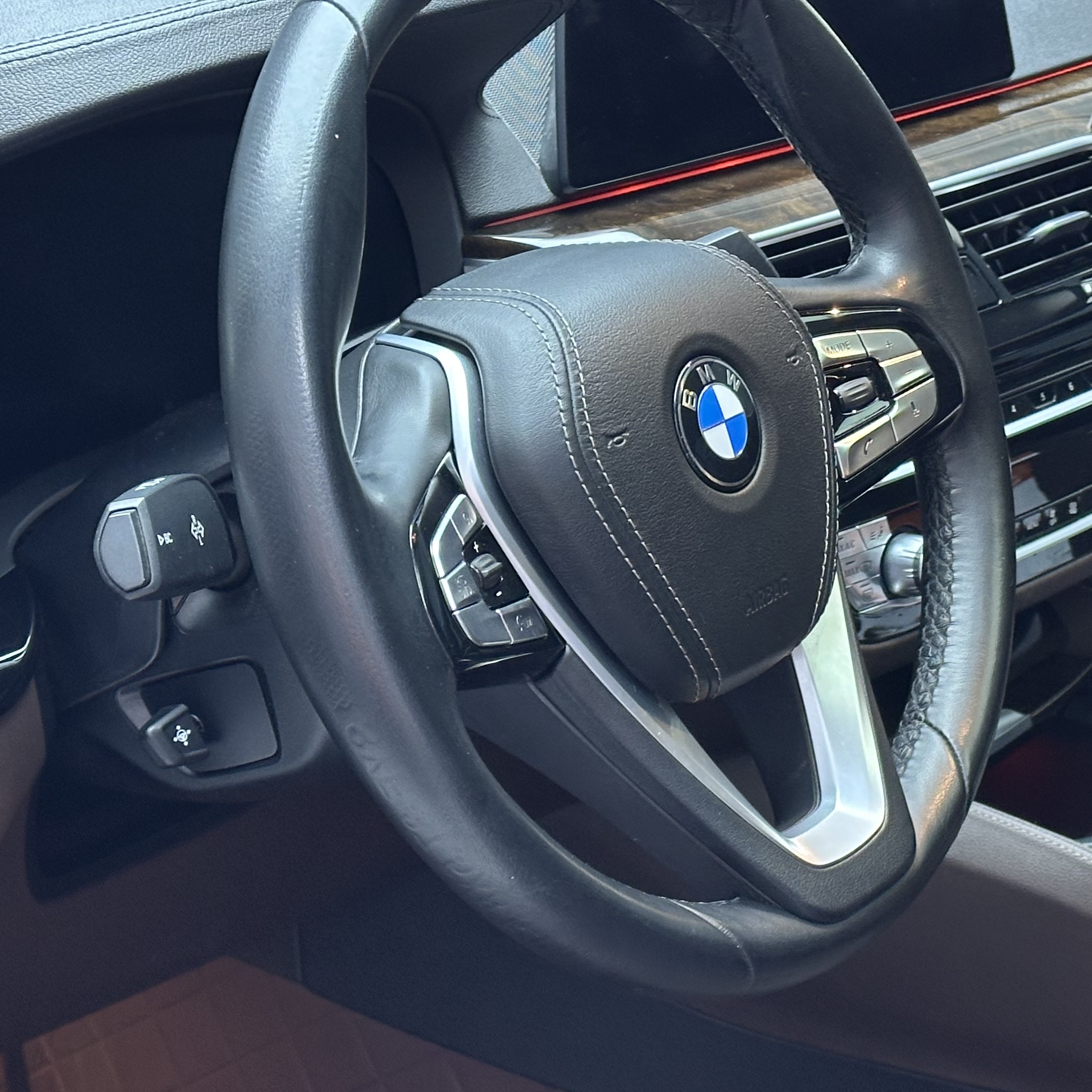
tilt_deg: -19.5
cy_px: 490
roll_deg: -2.8
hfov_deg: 19.6
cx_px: 748
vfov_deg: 19.7
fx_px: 3141
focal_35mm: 88
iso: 200
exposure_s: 1/33
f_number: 1.78
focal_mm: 6.86
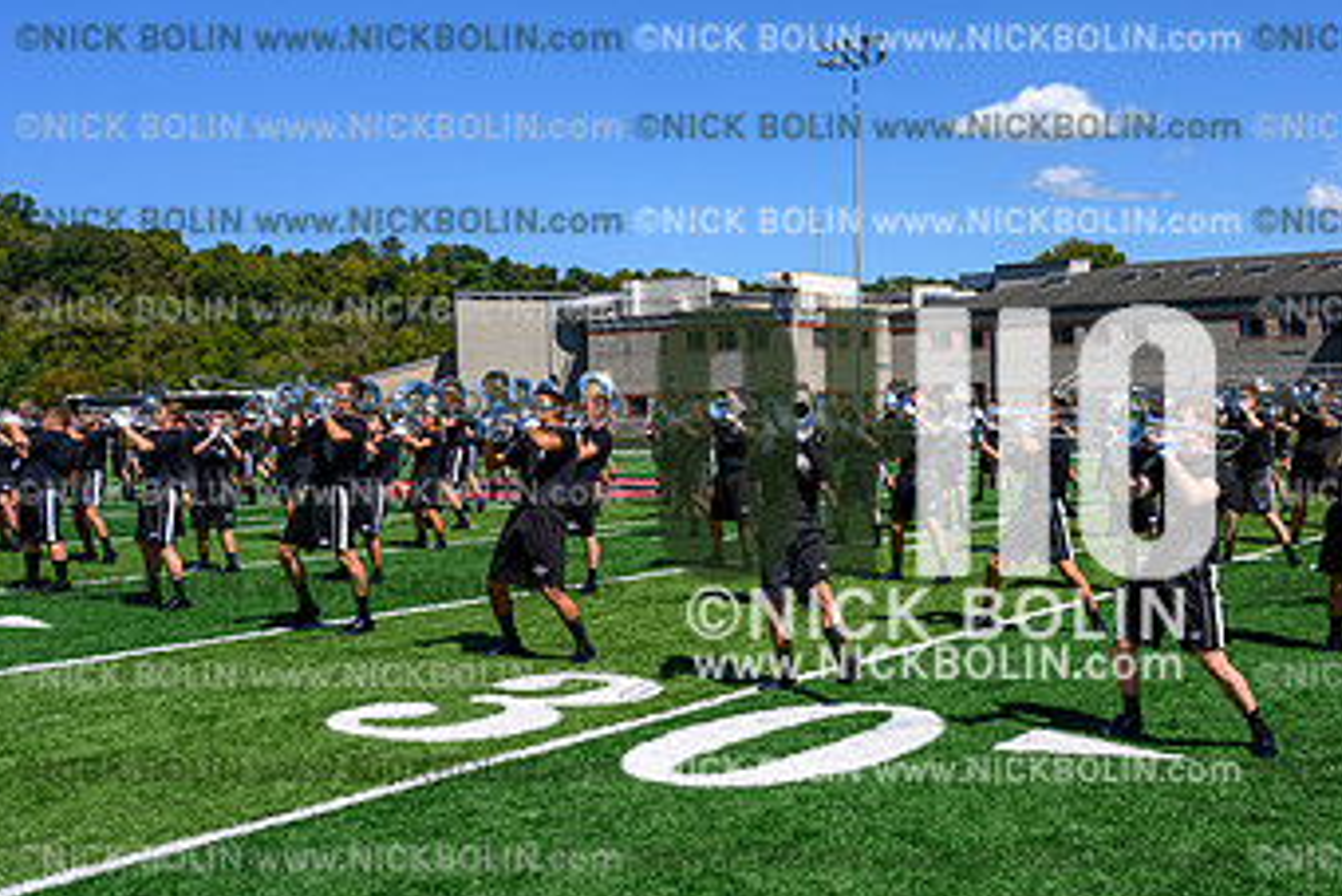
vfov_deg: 32.6
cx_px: 935
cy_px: 495
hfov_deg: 46.3
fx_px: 1529
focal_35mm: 41
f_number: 8
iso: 160
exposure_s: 1/640
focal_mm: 24
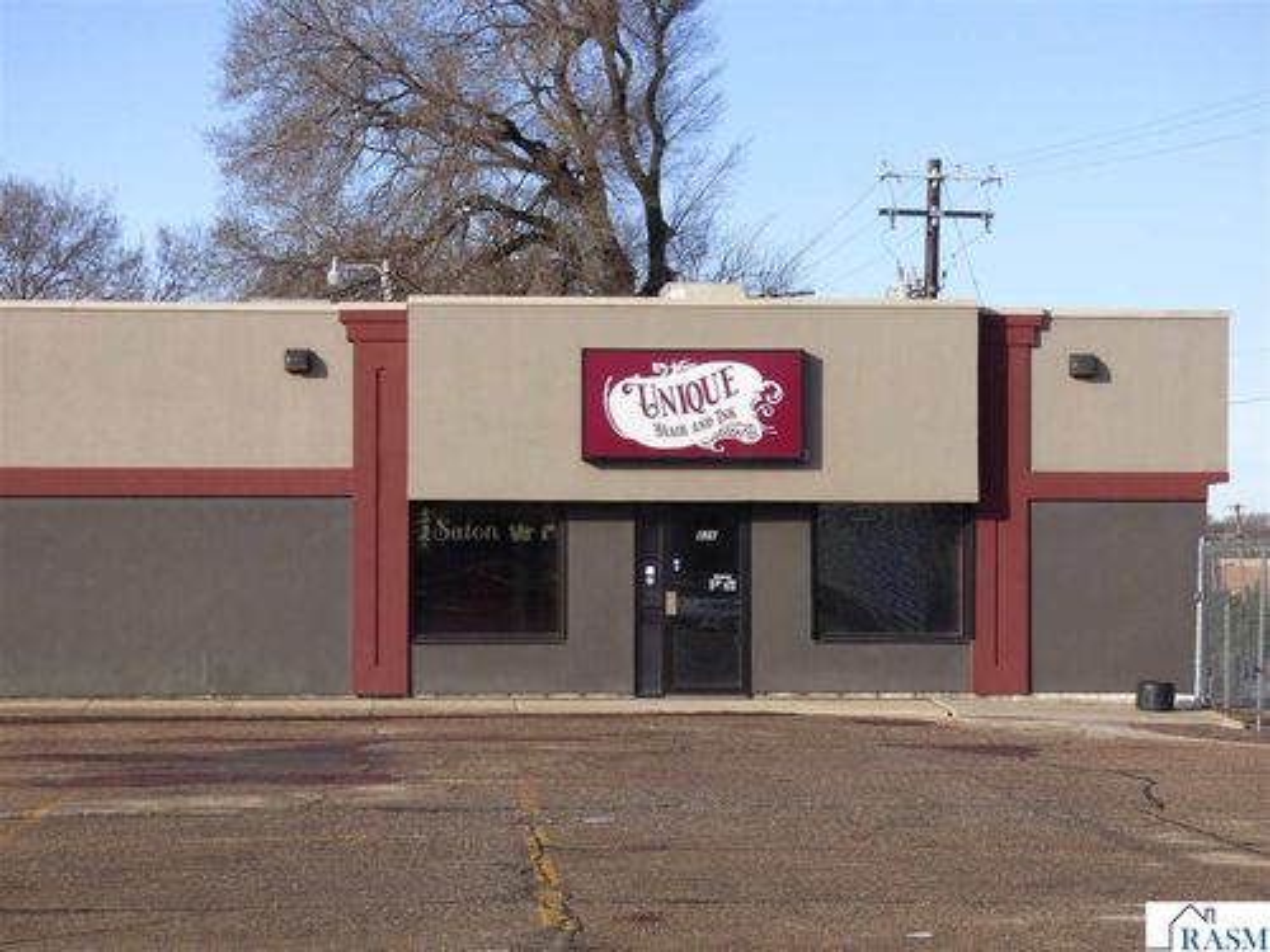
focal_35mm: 96
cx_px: 635
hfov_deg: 20.4
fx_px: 3522
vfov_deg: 15.4
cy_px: 476
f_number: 4.7
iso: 100
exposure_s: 1/400
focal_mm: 15.97
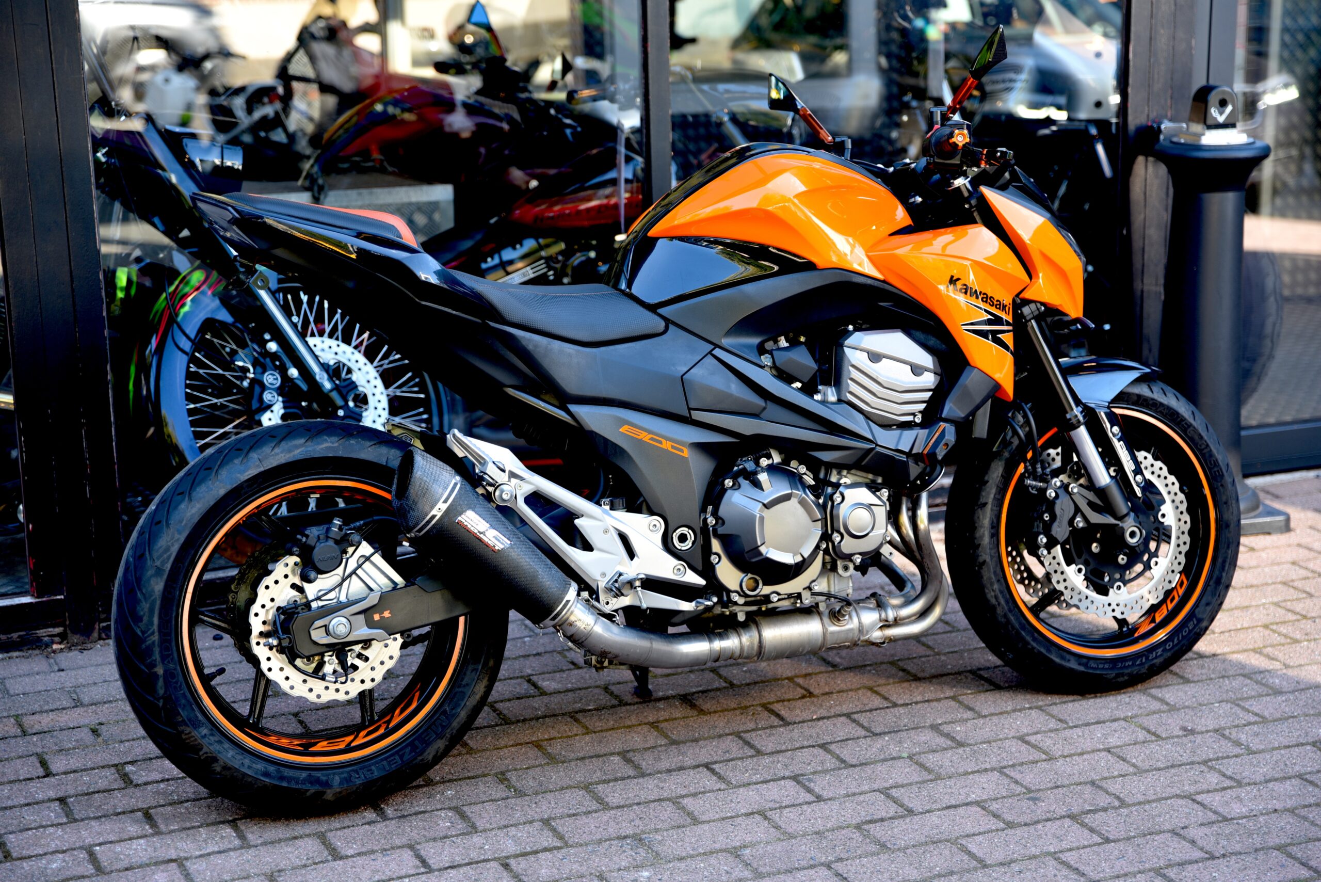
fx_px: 2386
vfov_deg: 20.9
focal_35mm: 65
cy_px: 441
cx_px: 660
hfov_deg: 30.9
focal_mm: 65
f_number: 2.8
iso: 100
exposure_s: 1/60
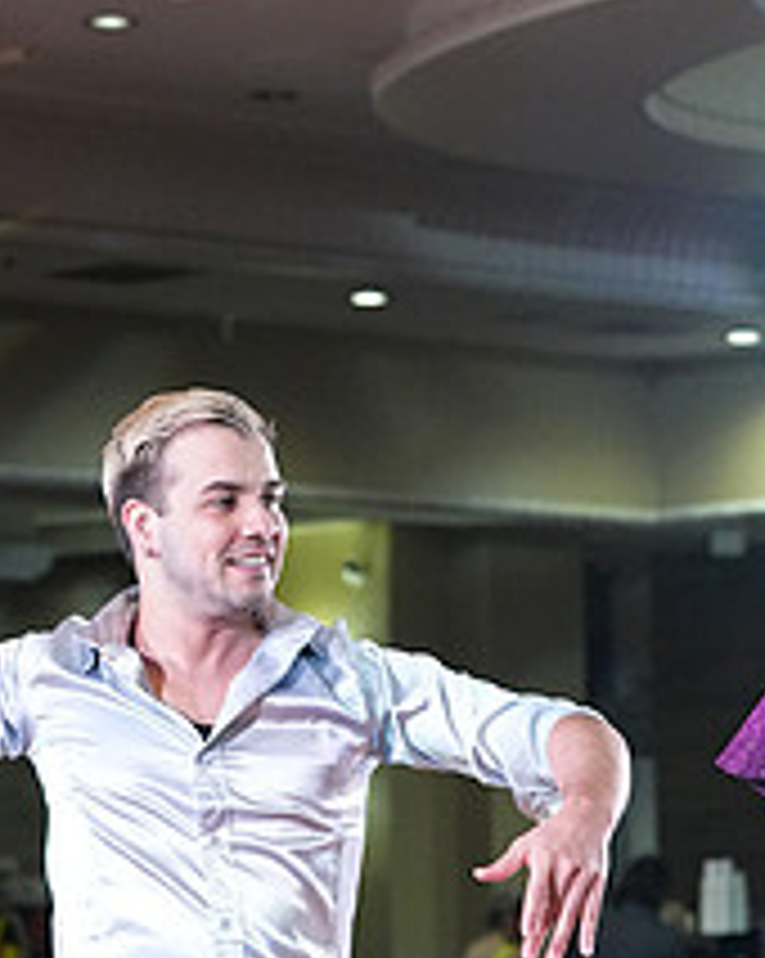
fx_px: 5952
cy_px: 1187
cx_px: 493
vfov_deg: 9.1
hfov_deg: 7.4
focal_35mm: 210
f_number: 5
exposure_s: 1/400
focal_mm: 82
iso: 6400
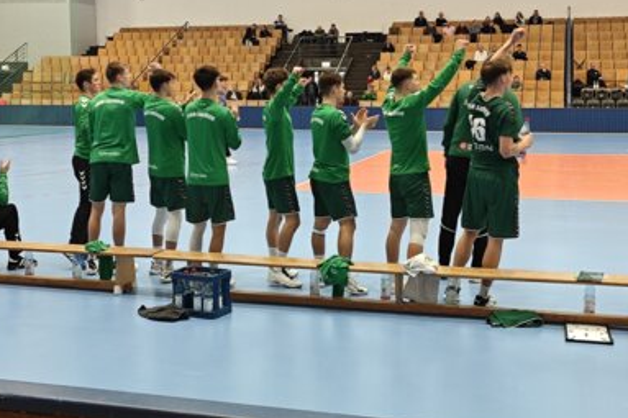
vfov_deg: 51.2
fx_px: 436
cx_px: 302
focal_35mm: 25
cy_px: 210
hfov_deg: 71.5
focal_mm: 5.43
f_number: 1.8
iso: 400
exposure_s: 1/100
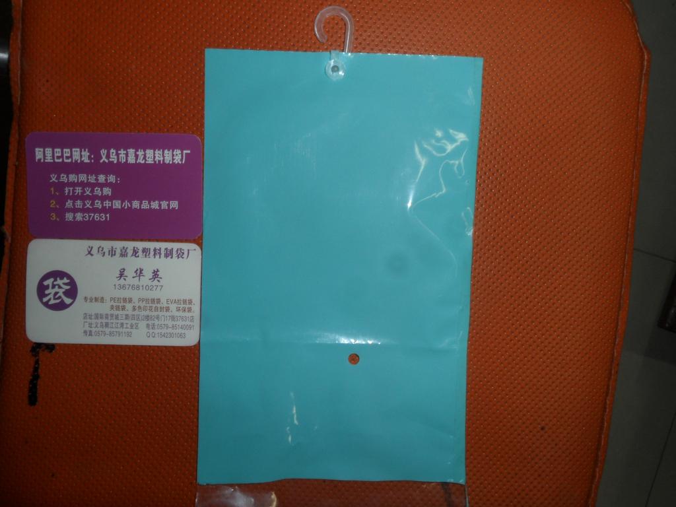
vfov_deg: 56.8
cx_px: 338
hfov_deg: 71.6
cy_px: 254
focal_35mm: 24
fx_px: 469
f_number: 8.3
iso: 100
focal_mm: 3.9
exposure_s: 1/10
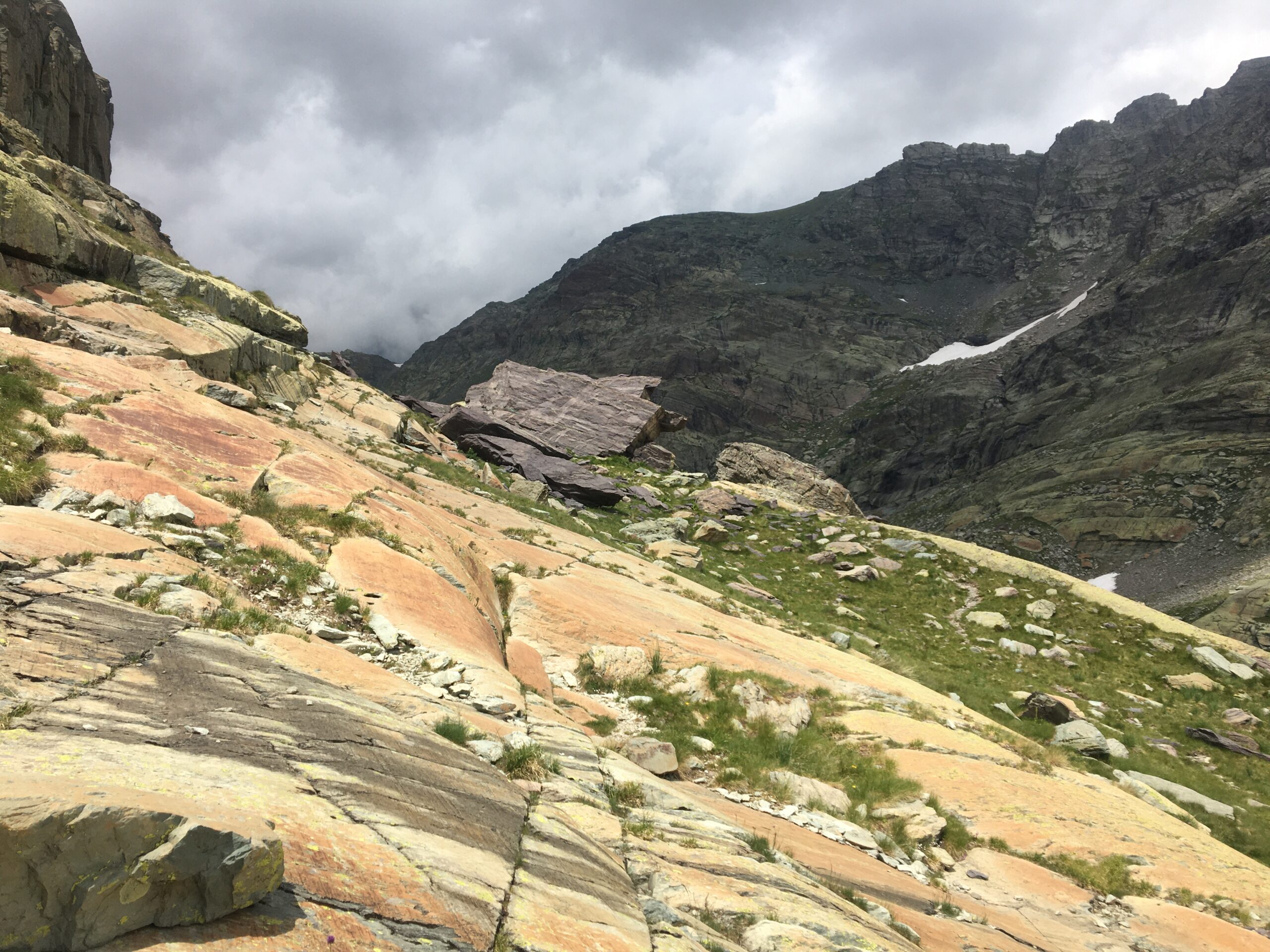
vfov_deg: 48.2
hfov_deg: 61.7
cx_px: 635
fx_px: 1064
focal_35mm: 29
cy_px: 476
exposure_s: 1/2404
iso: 25
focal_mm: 4.15
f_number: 2.2
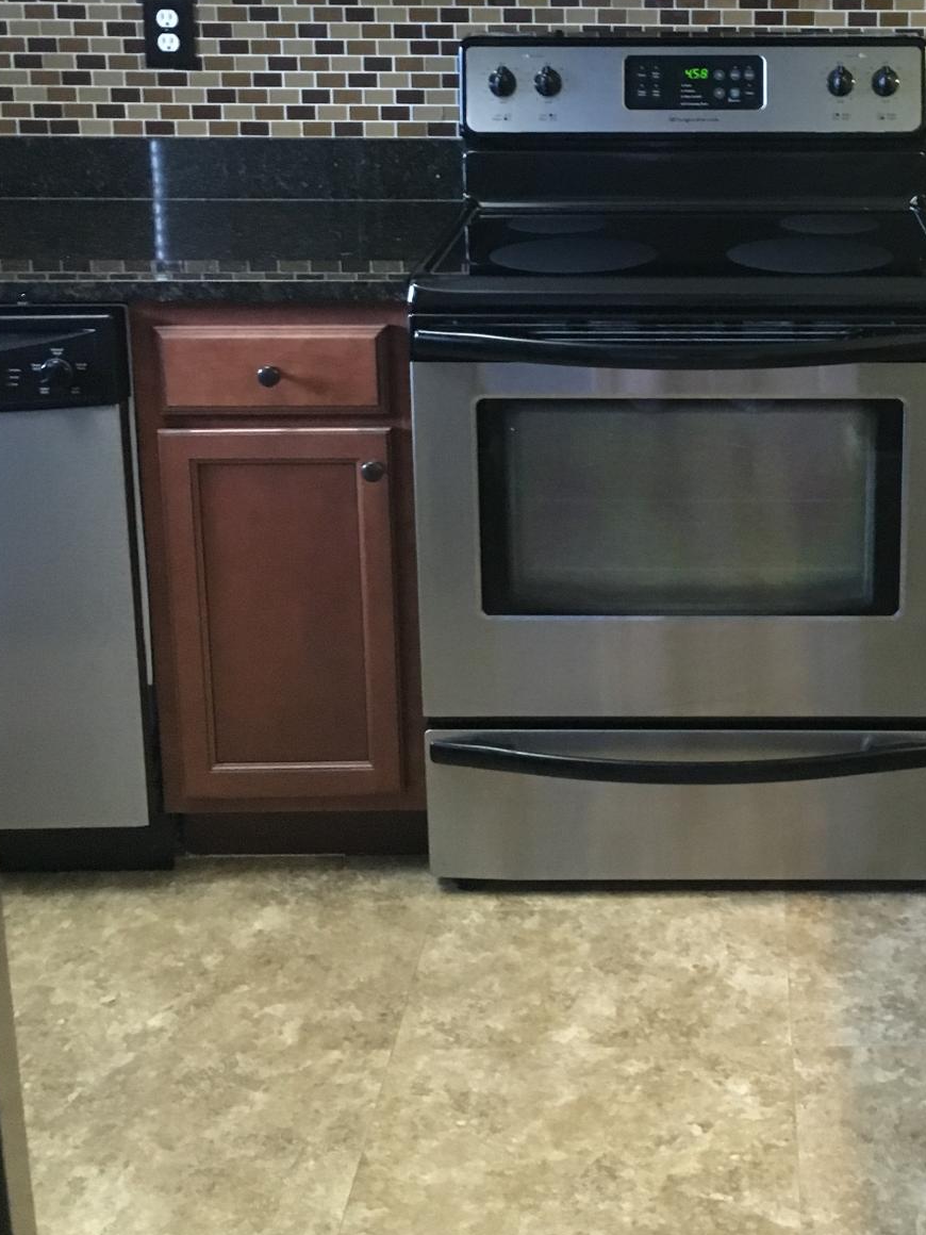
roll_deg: +0.3
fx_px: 1783
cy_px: 300
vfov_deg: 37.2
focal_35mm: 50
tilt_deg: -14.1
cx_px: 739
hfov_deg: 28.5
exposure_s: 1/15
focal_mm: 4.15
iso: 400
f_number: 2.2
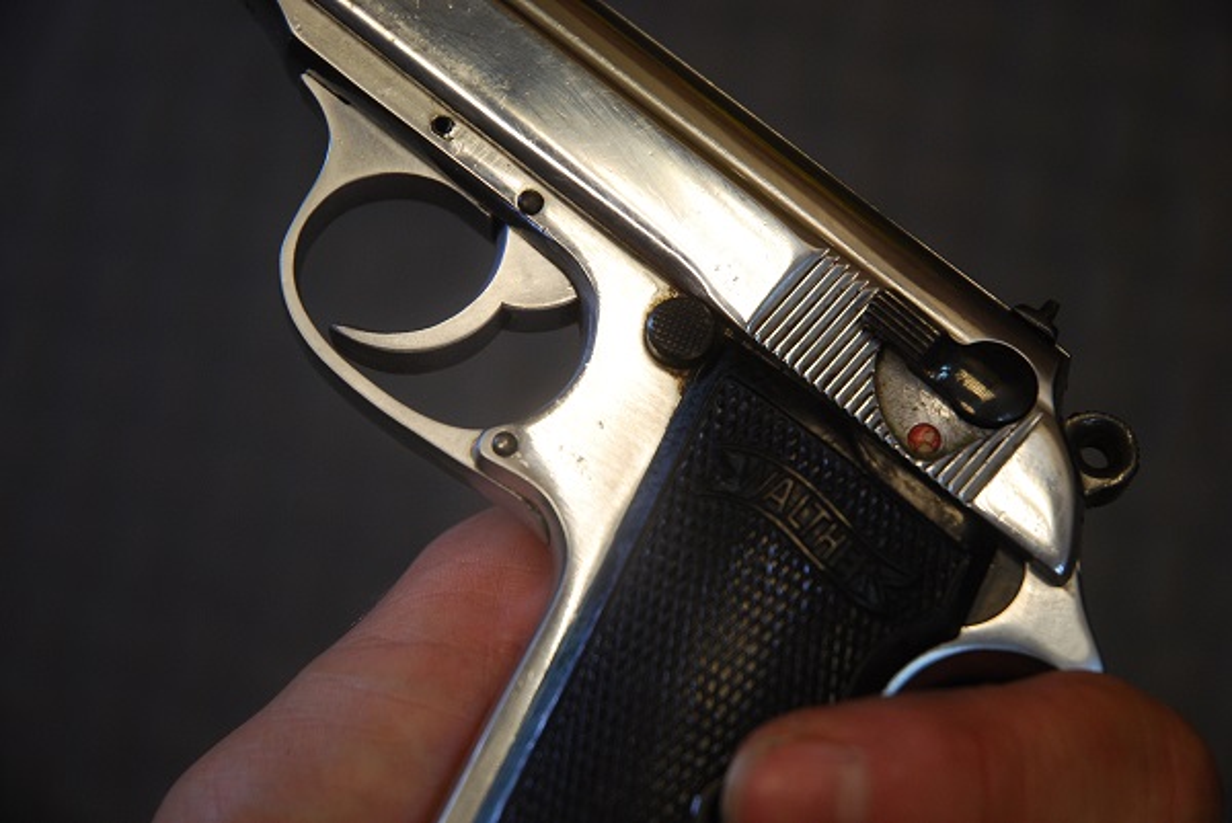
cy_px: 412
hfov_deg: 19.4
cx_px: 616
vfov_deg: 13.1
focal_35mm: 105
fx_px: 3596
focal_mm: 70
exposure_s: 1/125
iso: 500
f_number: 4.5
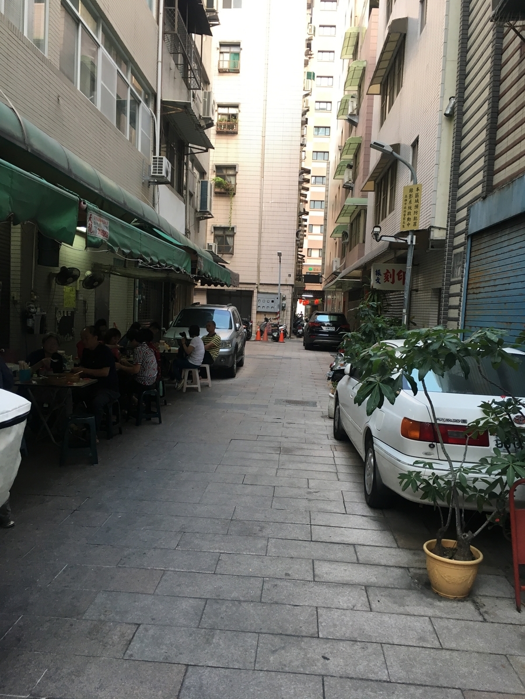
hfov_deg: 48.2
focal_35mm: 29
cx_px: 262
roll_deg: -1.6
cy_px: 350
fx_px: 586
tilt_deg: -3.2
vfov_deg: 61.7
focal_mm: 4.15
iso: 25
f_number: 2.2
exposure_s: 1/30
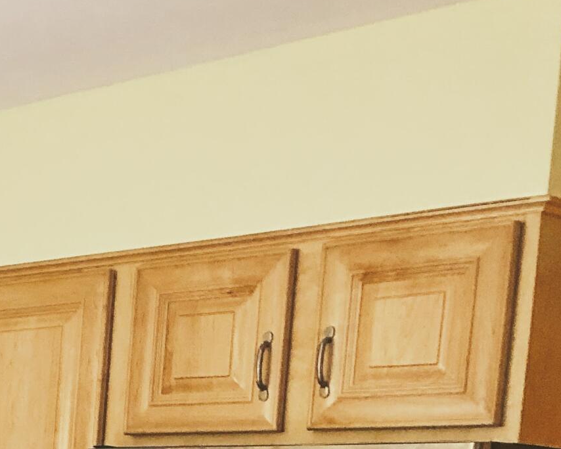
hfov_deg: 17.2
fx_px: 1594
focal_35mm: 96
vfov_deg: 14.6
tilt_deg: -6.8
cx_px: -374
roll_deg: -2.7
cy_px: 730
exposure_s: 1/15
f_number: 1.8
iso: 50
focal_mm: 3.99
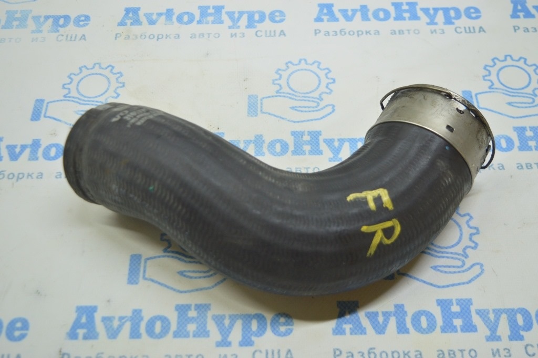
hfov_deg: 42.4
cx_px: 269
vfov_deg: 28.9
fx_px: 694
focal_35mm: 46
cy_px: 179
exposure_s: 1/40
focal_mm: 31
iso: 400
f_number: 4.2
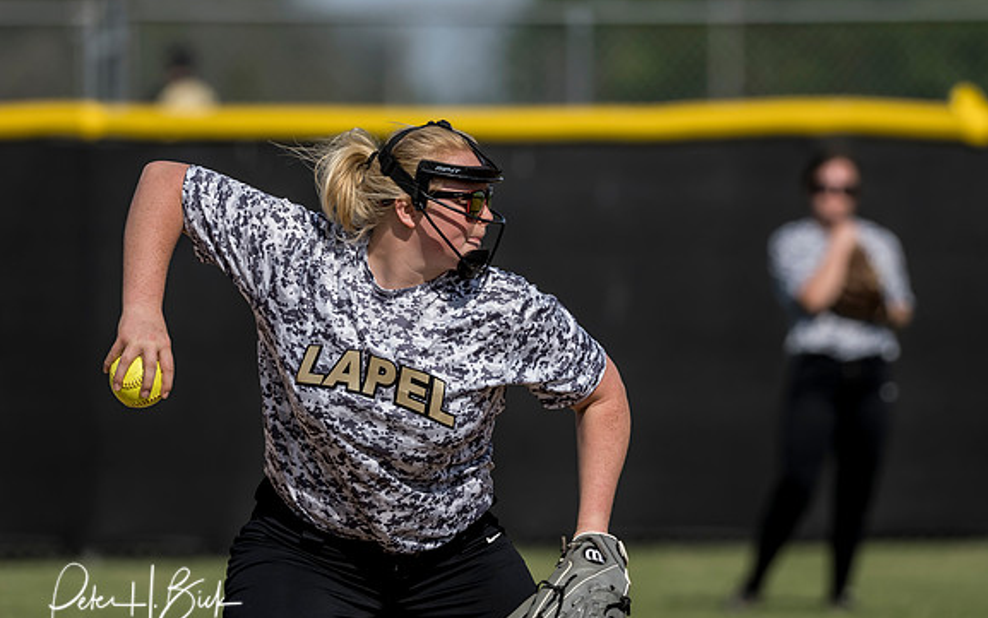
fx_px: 17238
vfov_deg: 2.1
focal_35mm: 640
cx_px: 495
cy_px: 323
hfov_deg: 3.3
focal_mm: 300
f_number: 4
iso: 250
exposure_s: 1/2000
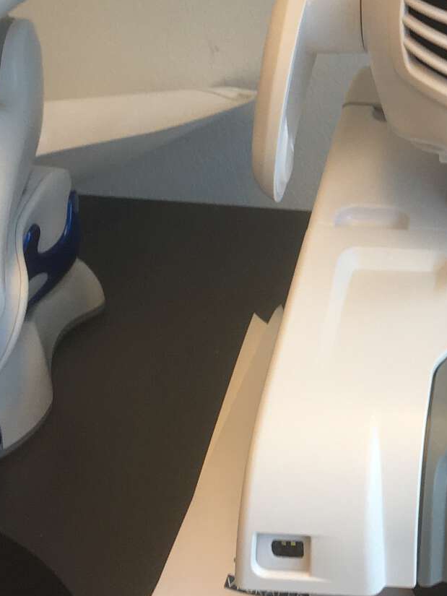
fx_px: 1549
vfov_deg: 21.1
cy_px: 22
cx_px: 572
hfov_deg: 15.7
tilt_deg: -21.8
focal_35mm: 90
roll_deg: -3.8
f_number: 2.2
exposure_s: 1/50
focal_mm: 4.15
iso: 25
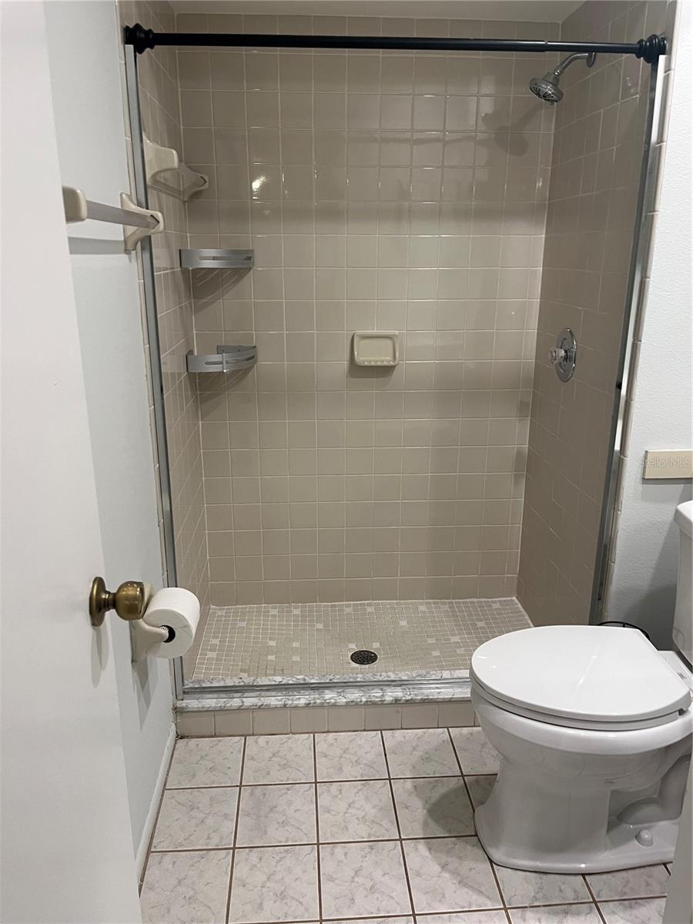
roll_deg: -1.6
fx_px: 694
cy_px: 462
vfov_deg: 67.3
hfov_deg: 53.1
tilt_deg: -17.4
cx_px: 346
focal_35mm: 26
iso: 80
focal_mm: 5.1
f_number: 1.6
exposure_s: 1/60
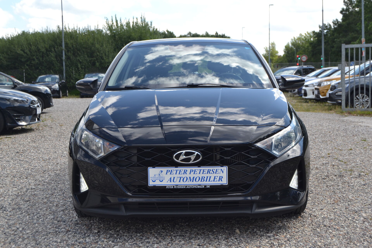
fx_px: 527
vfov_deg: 26.5
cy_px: 124
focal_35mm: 51
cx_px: 186
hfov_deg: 38.9
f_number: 7.1
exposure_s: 1/200
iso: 100
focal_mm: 34
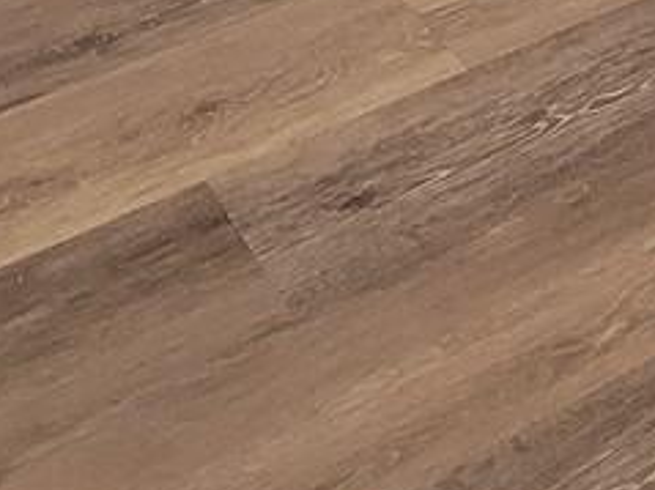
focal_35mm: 87
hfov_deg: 22.4
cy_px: -849
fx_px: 1645
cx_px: 425
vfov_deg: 11.9
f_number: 2.2
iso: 200
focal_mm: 2.2
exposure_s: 1/60
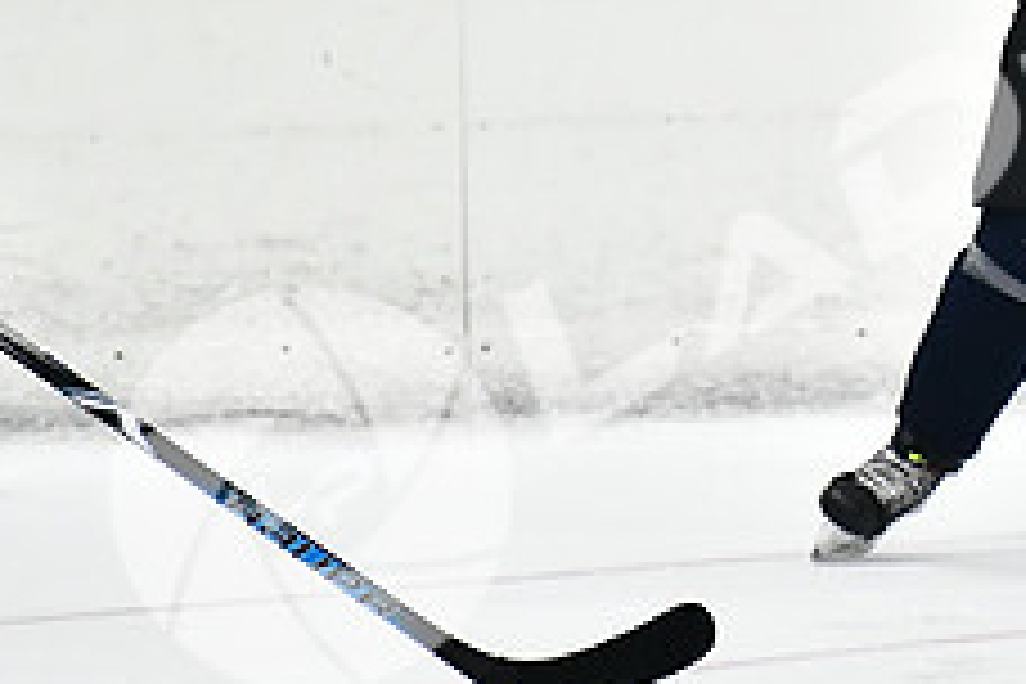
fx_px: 20661
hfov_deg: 2.8
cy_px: 29
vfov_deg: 1.9
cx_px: 1107
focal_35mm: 725
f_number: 2.8
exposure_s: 1/1250
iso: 6400
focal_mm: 190
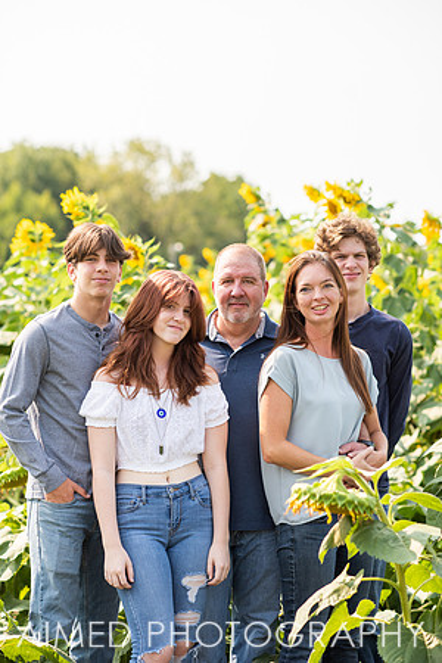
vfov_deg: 23.9
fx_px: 1565
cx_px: 221
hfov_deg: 16.1
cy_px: 332
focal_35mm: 85
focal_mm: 85
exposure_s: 1/1000
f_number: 2.8
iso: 64
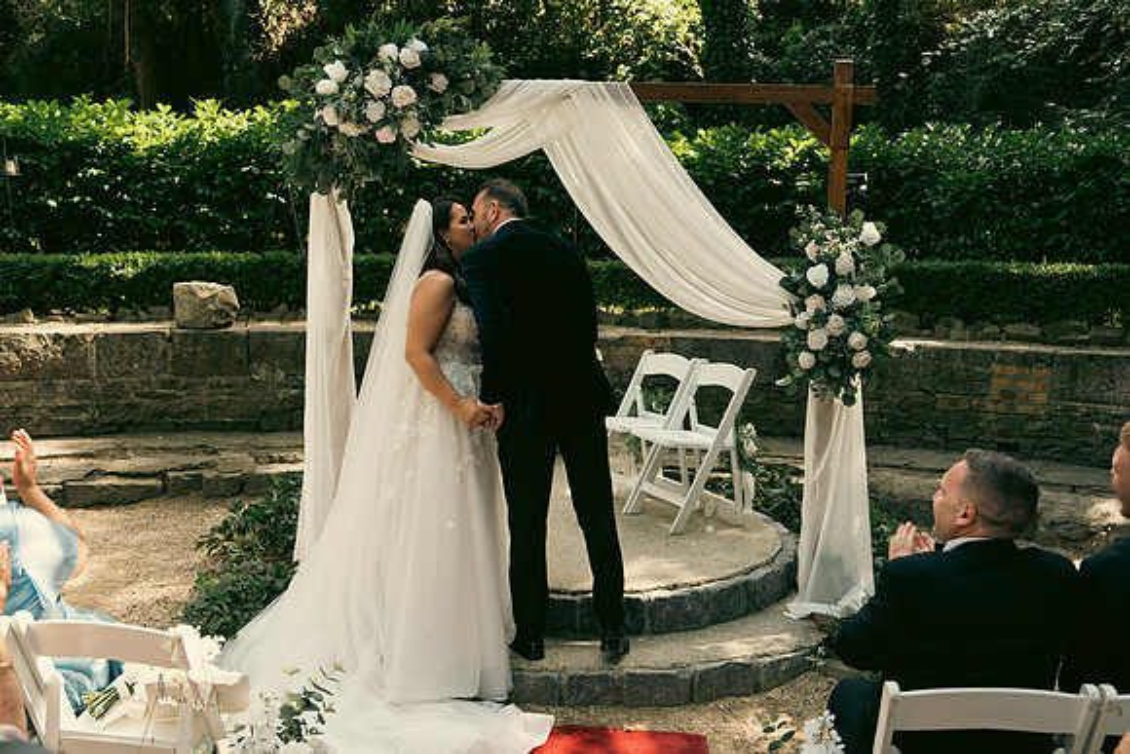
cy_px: 377
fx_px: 1099
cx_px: 565
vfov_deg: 37.9
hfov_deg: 54.4
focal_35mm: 35
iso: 250
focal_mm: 35
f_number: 3.5
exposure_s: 1/200
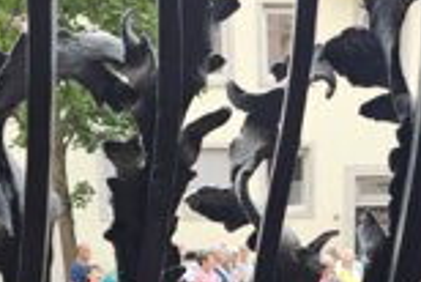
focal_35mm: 62
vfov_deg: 19.9
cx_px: 262
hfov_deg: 32.2
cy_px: 381
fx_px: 726
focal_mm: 6.3
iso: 40
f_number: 1.7
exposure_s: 1/180
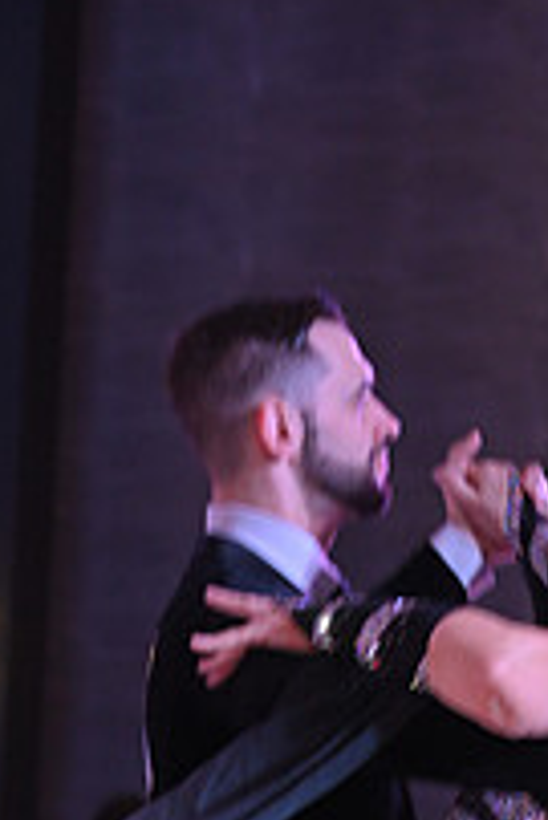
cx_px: 473
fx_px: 6861
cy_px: 1124
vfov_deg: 6.8
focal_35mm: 301
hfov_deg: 4.6
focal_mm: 105
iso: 1600
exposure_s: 1/250
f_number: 5.6
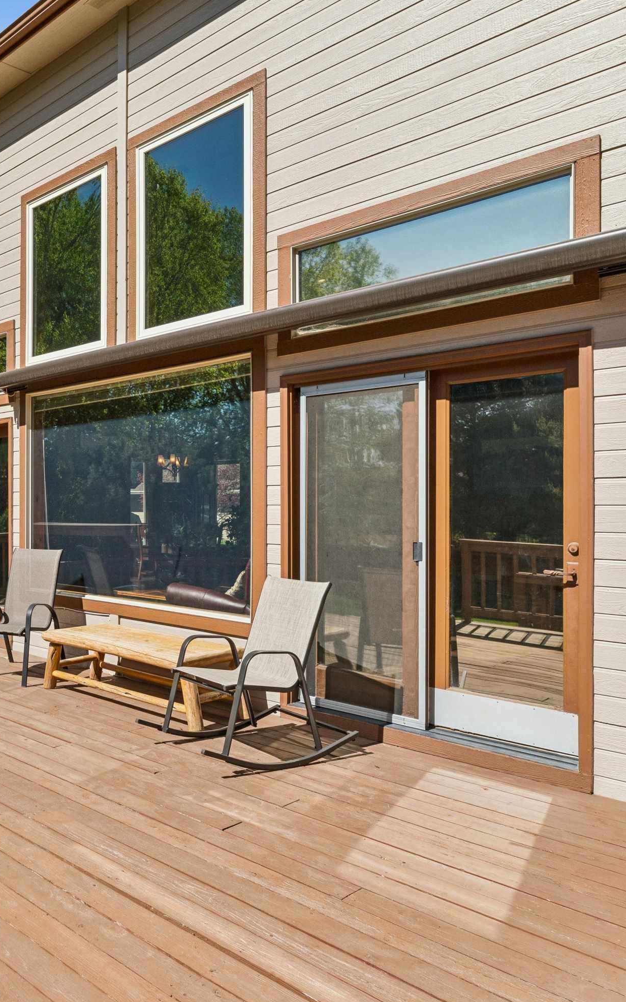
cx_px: 1
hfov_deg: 39.6
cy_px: 510
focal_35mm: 28
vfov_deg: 66.8
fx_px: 759
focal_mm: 17.5
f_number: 13
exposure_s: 1/400
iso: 400
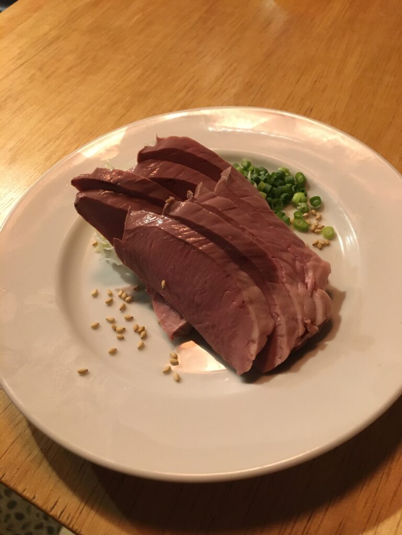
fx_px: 449
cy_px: 268
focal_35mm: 29
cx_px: 201
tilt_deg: -52.4
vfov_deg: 61.7
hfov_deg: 48.2
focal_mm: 4.15
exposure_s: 1/20
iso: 200
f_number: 2.2
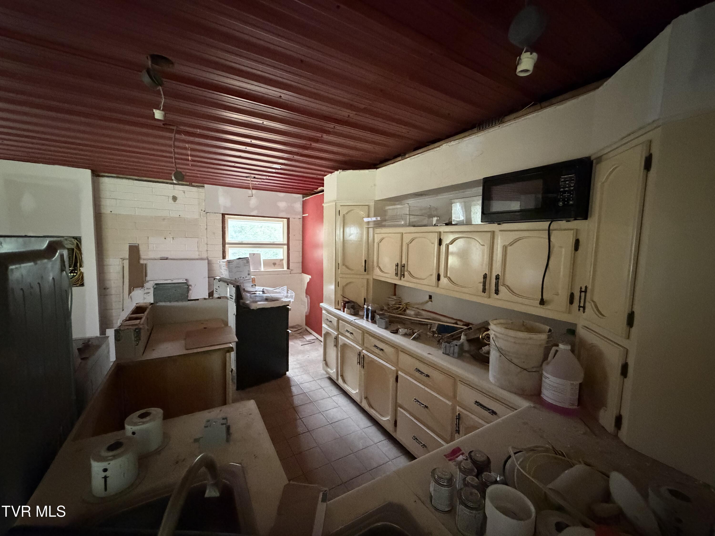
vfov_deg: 85.7
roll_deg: -0.9
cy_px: 268
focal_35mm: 14
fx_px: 289
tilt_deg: -4.8
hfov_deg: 102.1
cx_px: 358
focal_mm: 2.22
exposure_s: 1/39
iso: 1600
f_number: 2.2
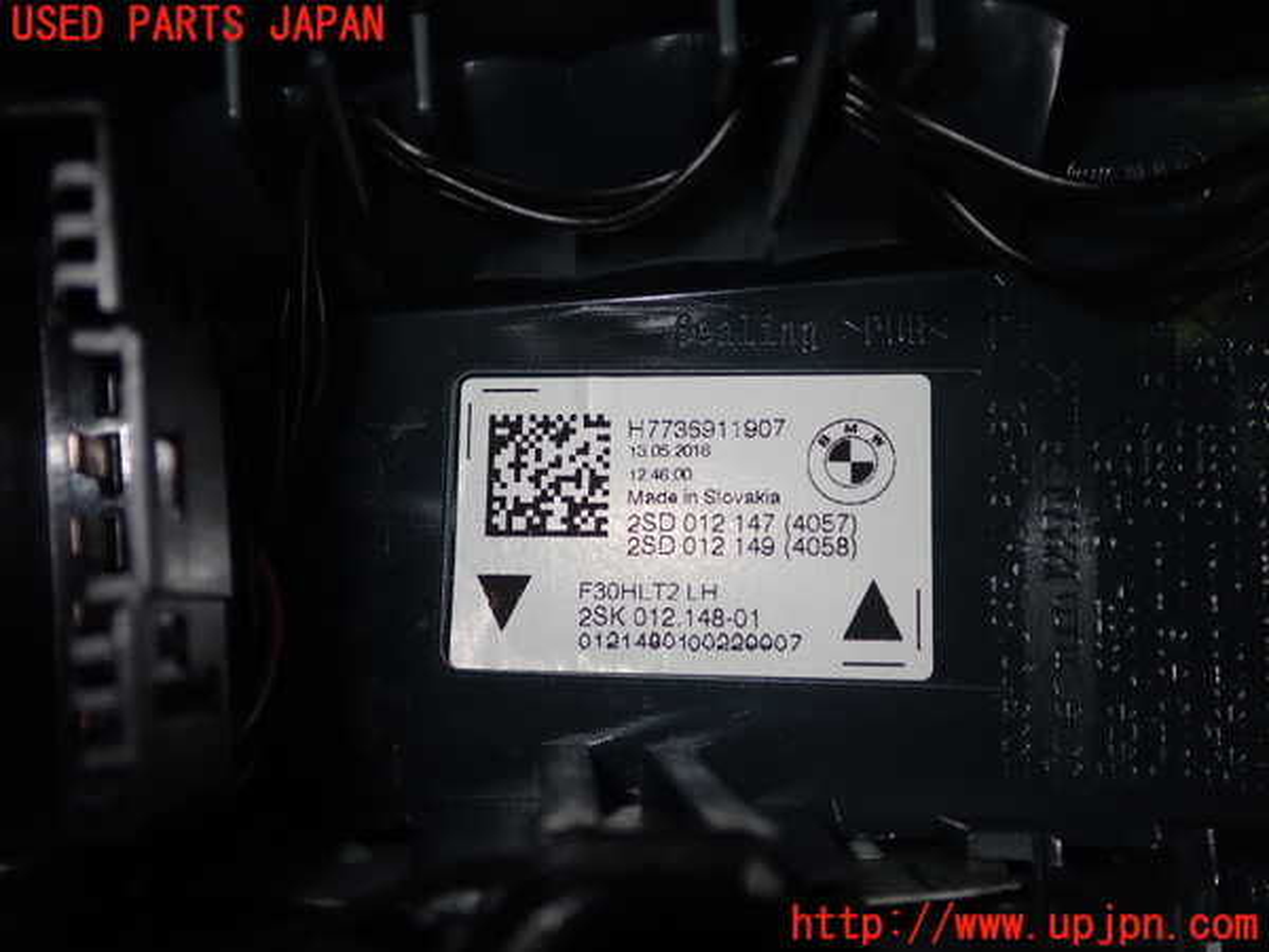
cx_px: 634
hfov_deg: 49.0
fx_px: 1393
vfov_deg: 37.7
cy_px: 476
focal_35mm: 38
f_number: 8
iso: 200
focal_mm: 6.83
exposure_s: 1/40
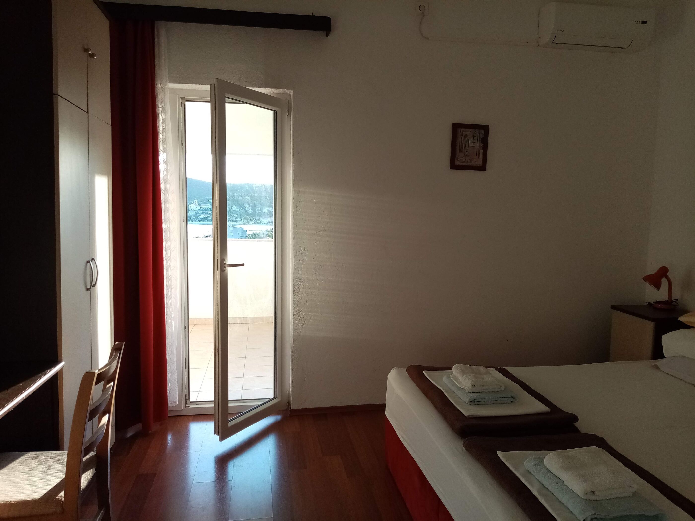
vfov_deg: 53.1
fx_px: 522
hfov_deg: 67.3
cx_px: 348
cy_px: 260
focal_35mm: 26
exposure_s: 1/100
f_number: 1.8
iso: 136
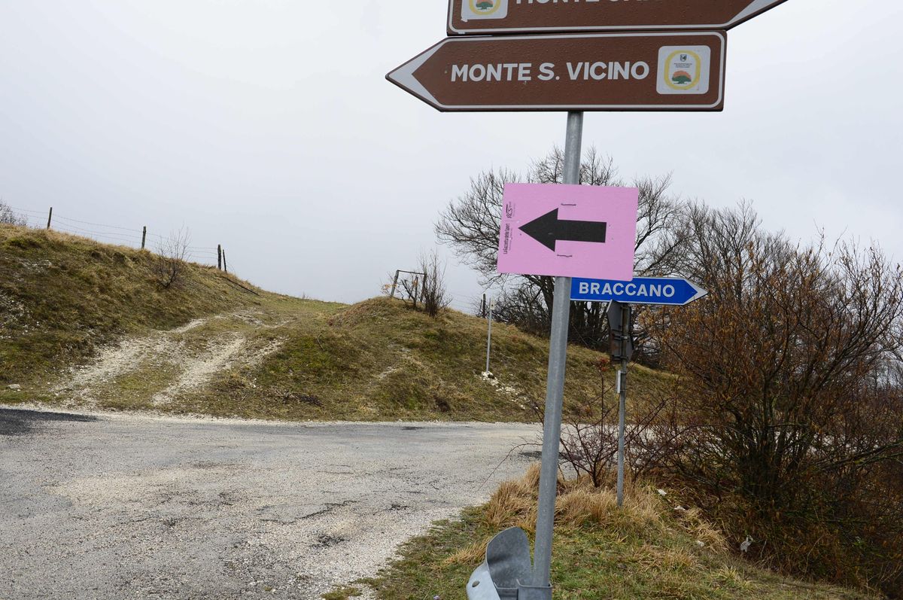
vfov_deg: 41.0
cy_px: 300
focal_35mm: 32
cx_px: 452
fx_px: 802
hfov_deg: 58.8
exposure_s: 1/400
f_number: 8
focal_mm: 32
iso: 640
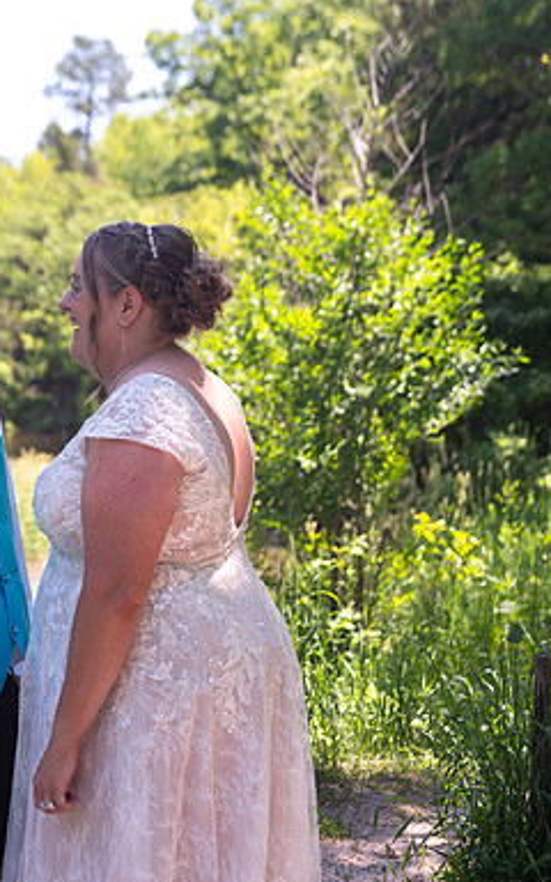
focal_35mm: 74
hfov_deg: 17.3
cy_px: 442
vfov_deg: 27.8
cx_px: 48
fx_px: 1778
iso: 31
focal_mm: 48
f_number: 3.5
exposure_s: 1/125
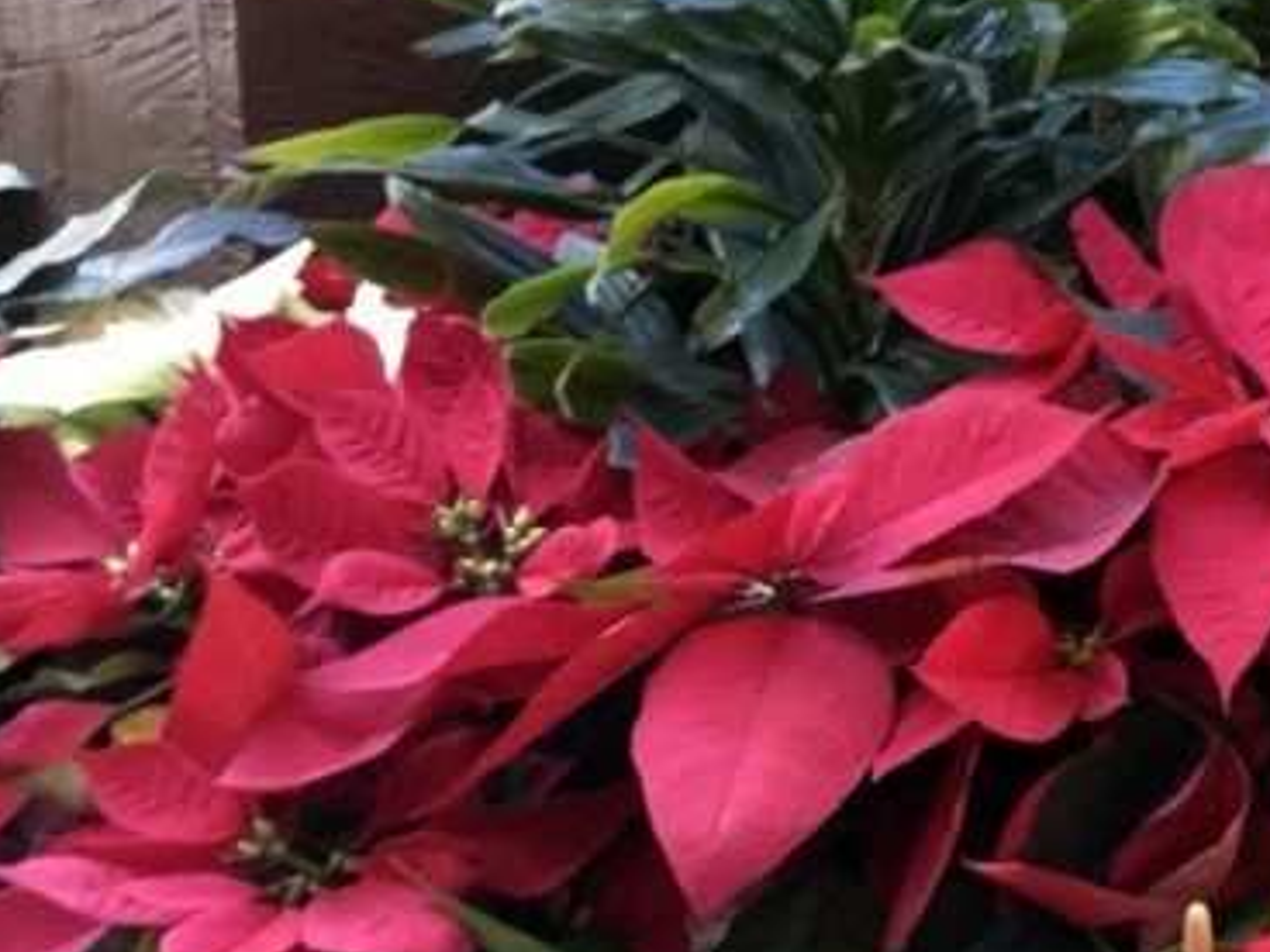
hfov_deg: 31.8
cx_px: 1032
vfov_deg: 24.1
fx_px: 2165
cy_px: 854
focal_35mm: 59
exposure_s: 1/15
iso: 400
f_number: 2.4
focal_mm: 3.3
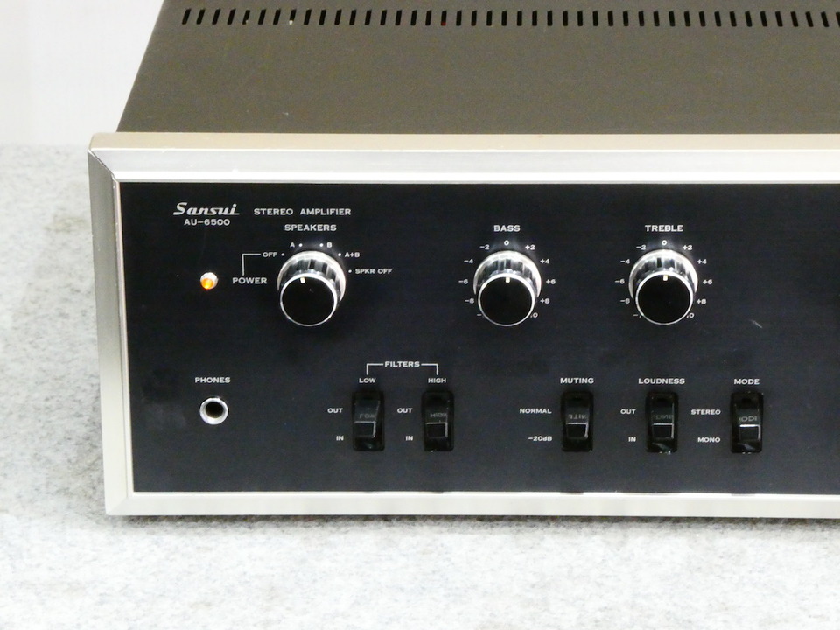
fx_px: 3276
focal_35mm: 135
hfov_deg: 14.6
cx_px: 420
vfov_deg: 11.0
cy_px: 315
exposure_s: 1/20
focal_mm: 24.2
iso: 1600
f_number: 8
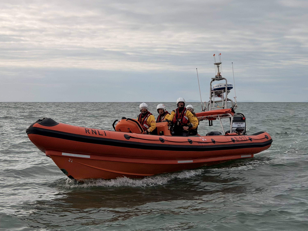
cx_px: 152
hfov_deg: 38.9
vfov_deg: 29.7
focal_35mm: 49
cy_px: 114
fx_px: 436
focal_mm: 6.76
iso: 64
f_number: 1.78
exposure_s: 1/6536
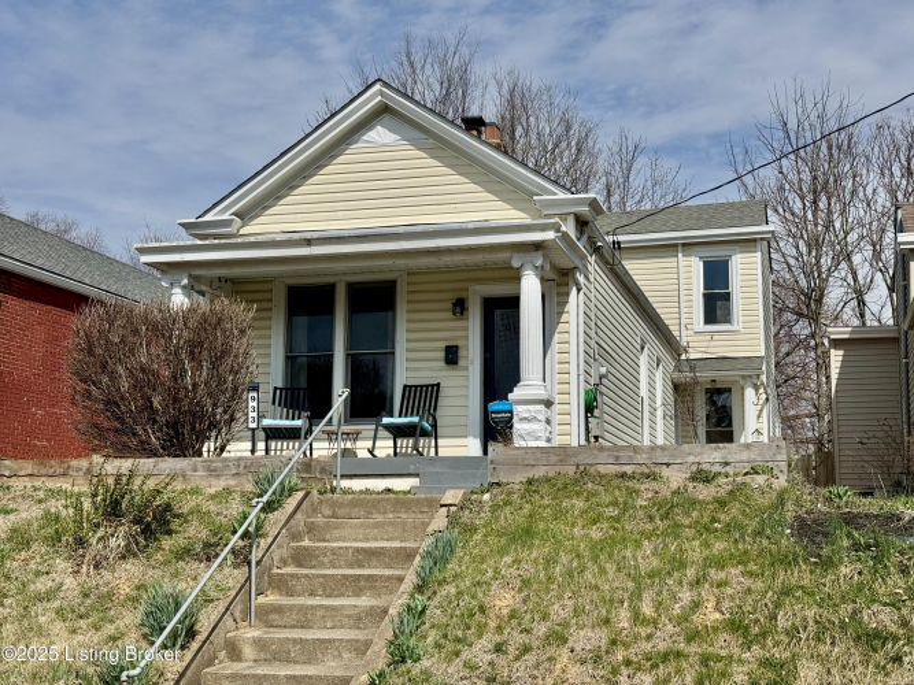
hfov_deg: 39.7
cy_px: 342
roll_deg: -0.3
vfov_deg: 30.3
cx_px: 457
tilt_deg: +7.4
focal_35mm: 48
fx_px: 1267
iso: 64
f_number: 1.78
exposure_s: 1/9009
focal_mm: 6.76
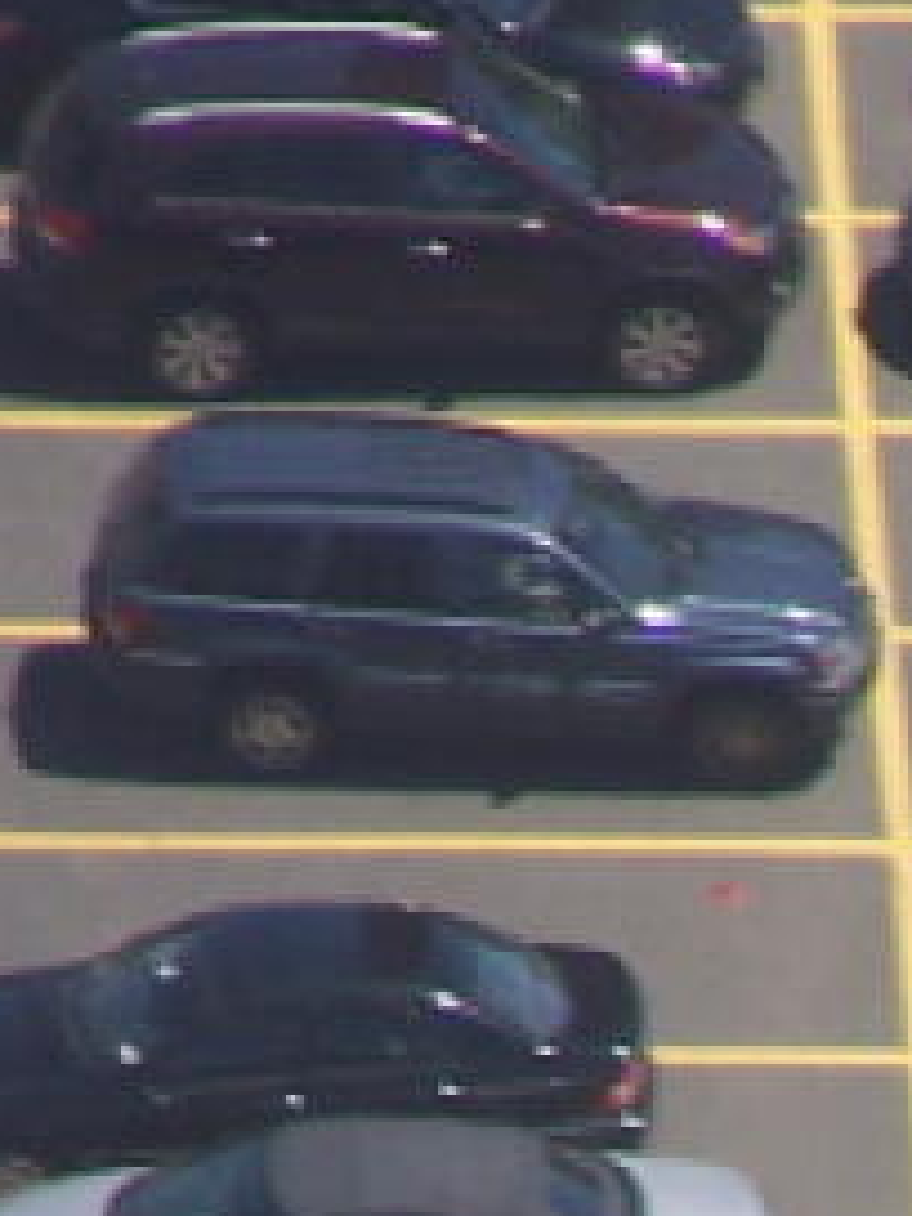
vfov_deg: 1.0
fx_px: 66884
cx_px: 2267
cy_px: 2358
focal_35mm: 1904
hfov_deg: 0.8
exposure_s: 1/400
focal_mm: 63
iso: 80
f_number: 3.7
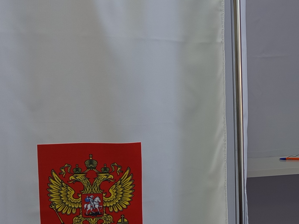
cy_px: 149
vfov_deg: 21.2
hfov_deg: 26.3
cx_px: 317
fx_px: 596
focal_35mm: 69
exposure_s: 1/100
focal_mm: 5.24
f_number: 1.7
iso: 168
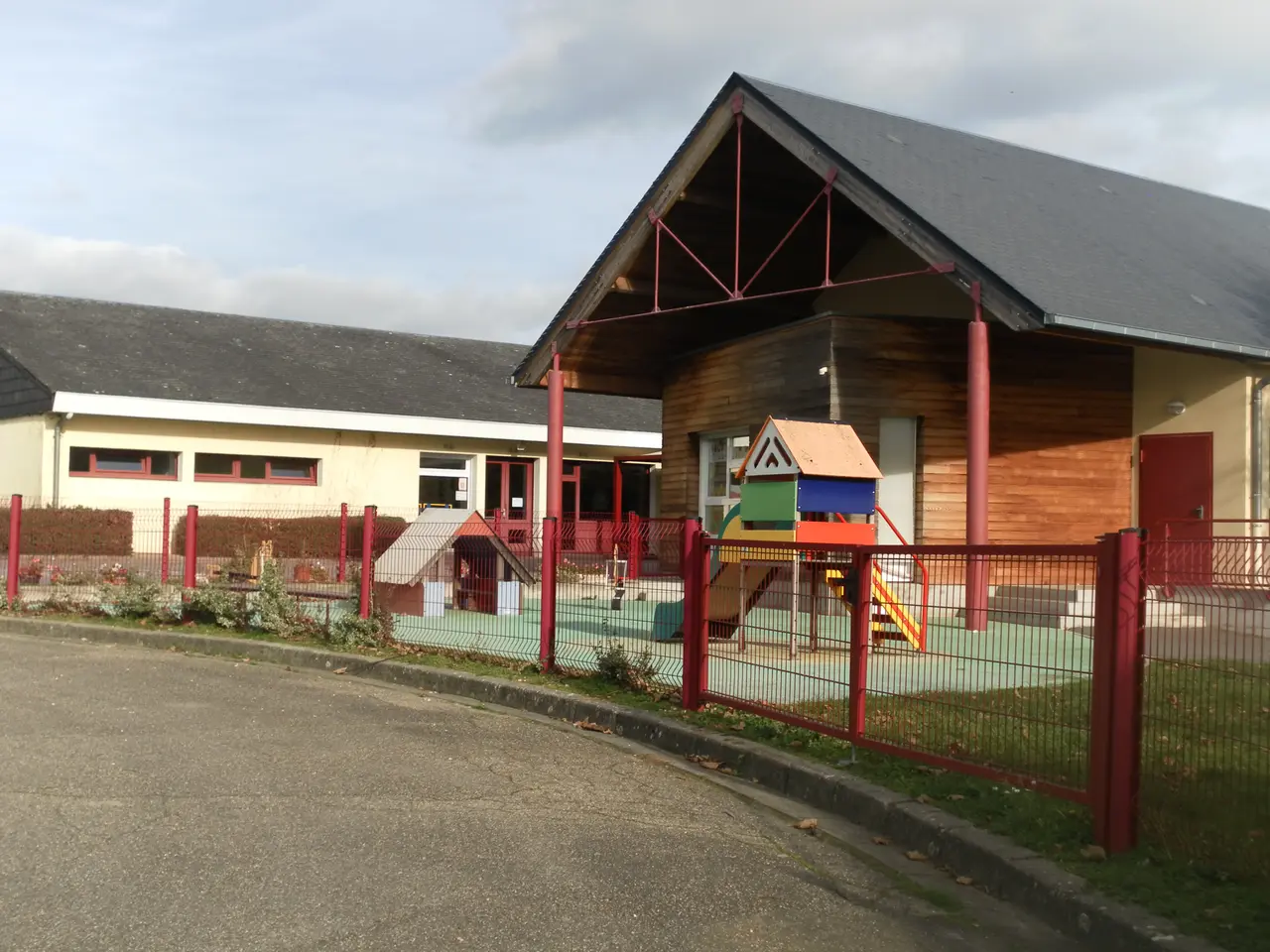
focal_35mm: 46
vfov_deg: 31.5
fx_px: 1688
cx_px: 635
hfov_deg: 41.2
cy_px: 476
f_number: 4.3
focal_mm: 8.2
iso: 80
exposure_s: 1/500
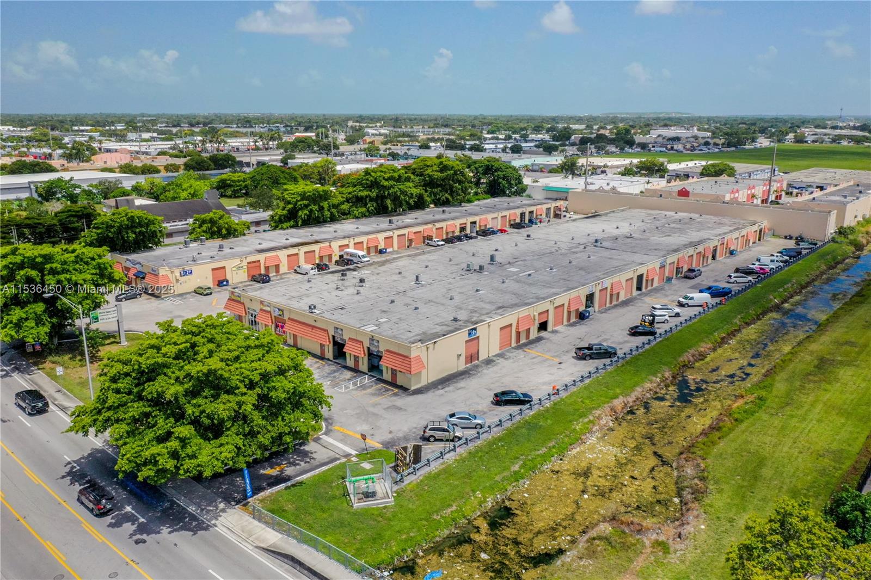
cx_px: 436
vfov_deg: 46.4
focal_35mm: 28
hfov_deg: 65.5
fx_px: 677
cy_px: 290
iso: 400
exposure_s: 1/640
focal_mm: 10.26
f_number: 6.3
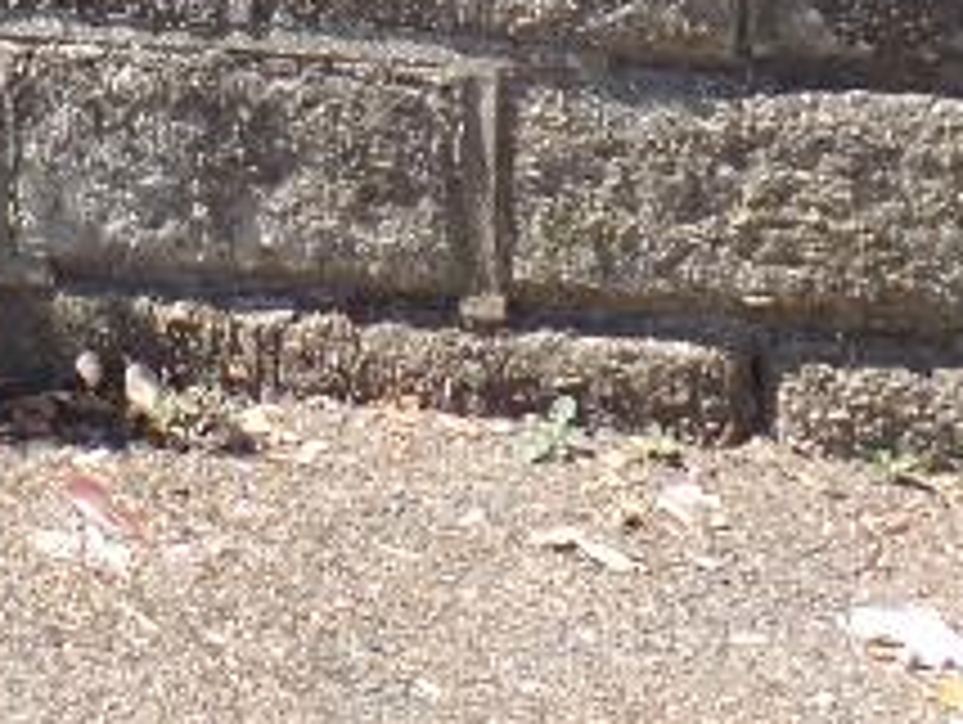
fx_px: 3064
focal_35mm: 110
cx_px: -500
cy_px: -998
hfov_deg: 16.3
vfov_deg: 11.3
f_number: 3.5
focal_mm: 4.1
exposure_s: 1/250
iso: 80
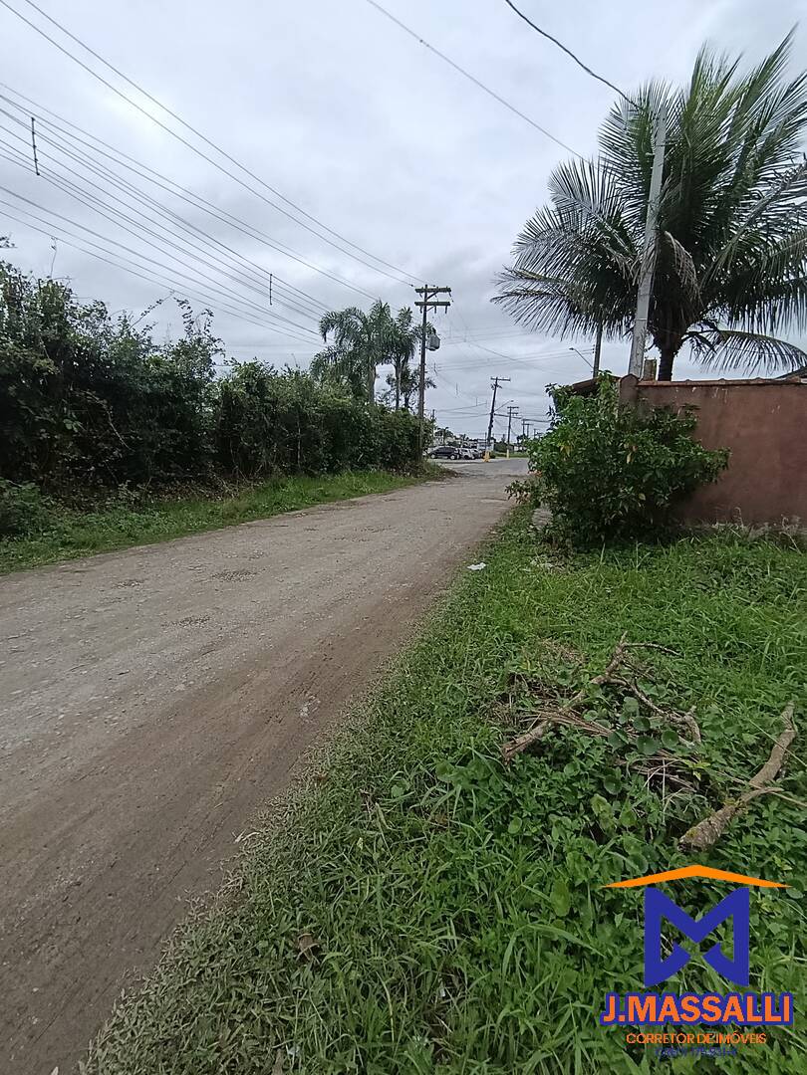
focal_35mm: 16
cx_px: 404
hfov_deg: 78.1
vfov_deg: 94.5
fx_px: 497
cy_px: 538
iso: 50
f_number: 2.2
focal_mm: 1.65
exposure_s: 1/132
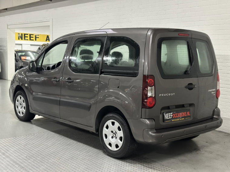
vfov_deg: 30.3
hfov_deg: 39.7
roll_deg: -1.5
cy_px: 86
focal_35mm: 48
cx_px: 115
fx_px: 319
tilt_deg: -5.8
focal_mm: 6.86
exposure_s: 1/33
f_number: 1.78
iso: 320
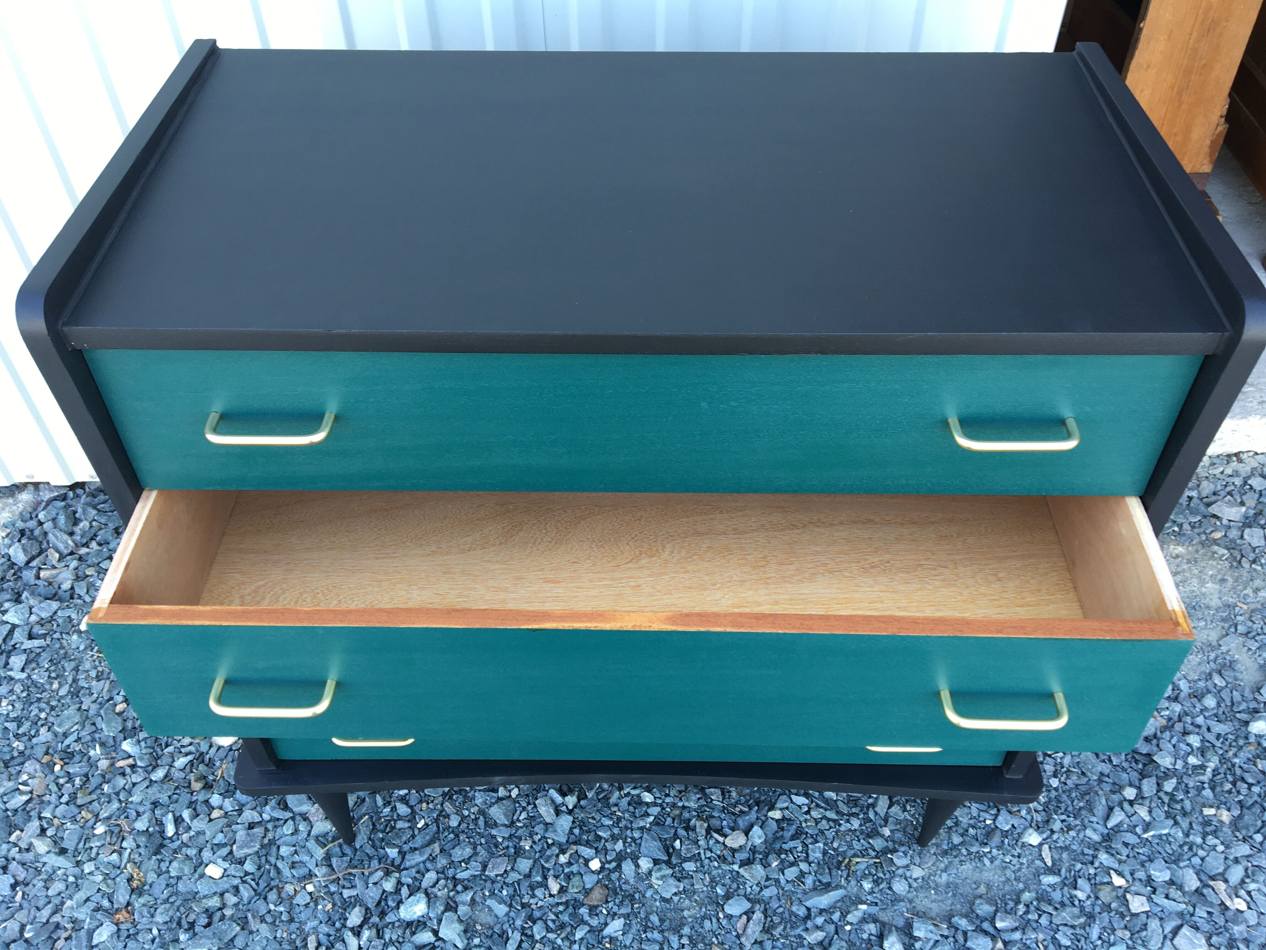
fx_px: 1061
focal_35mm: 29
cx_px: 633
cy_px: 475
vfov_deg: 48.2
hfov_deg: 61.7
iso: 25
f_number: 2.2
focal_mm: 4.15
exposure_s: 1/50
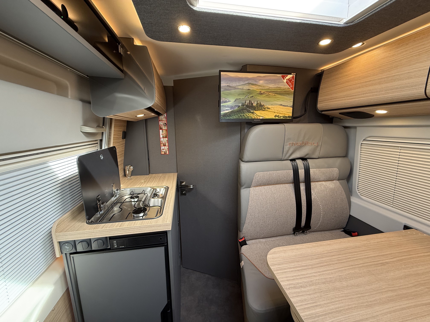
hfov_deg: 102.1
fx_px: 174
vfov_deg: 85.7
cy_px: 161
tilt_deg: -10.9
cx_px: 215
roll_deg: +2.0
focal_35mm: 14
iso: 160
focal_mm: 2.22
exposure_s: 1/99
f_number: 2.2
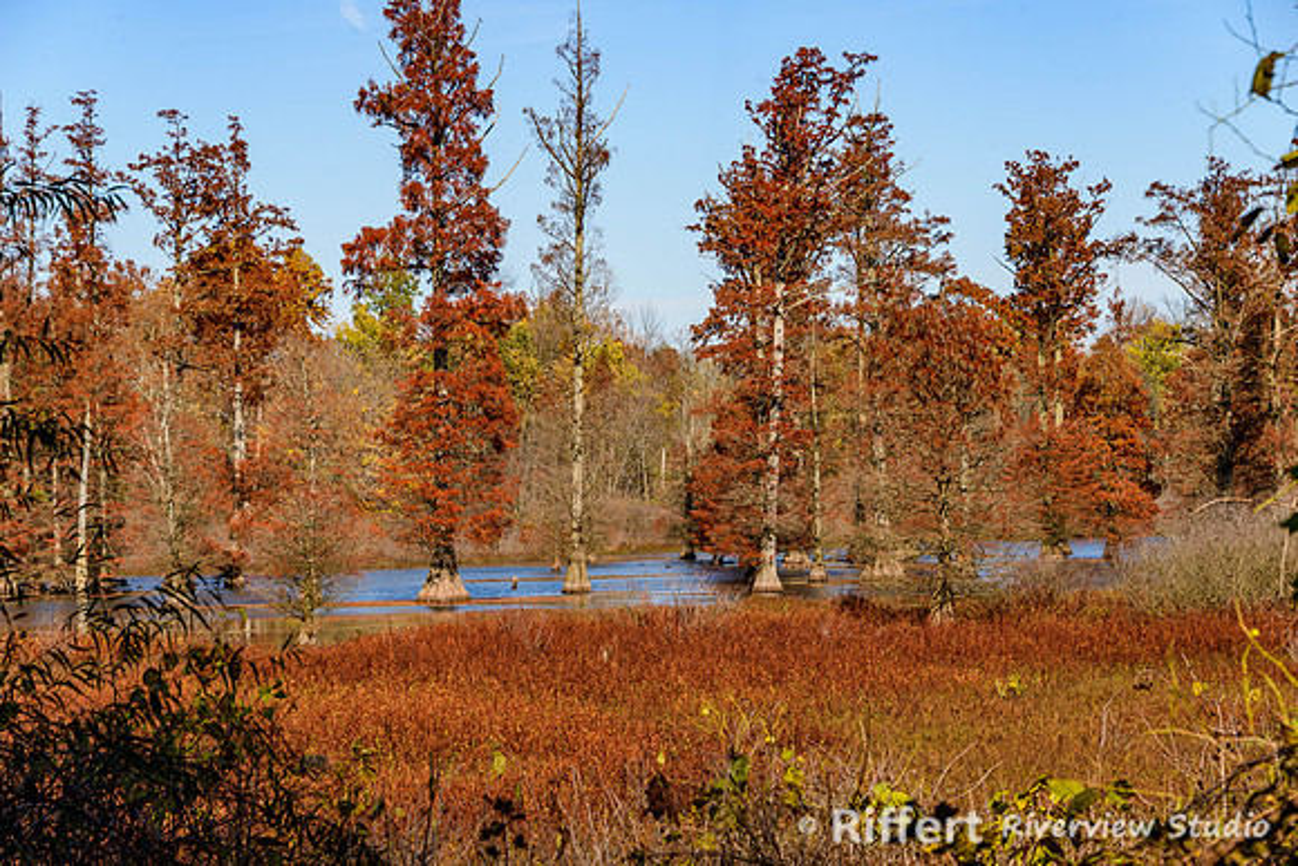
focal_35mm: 116
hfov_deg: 17.6
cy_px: 433
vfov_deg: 11.8
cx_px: 649
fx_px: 4183
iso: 200
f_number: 9
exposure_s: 1/320
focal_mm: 116
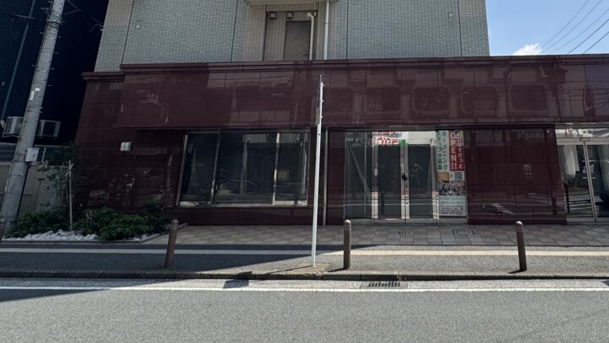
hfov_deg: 68.4
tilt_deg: +20.2
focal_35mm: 27
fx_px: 436
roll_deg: +1.6
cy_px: 22
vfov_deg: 39.2
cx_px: 392
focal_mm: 2.22
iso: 50
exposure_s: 1/1506
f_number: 2.2
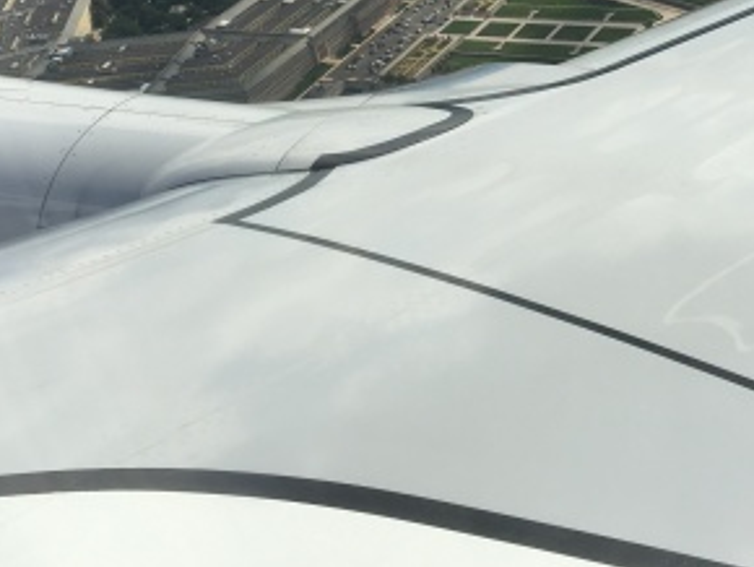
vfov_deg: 22.4
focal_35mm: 64
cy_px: 52
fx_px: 1395
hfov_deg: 30.1
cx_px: 473
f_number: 2.2
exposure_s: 1/1603
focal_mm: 4.15
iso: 25
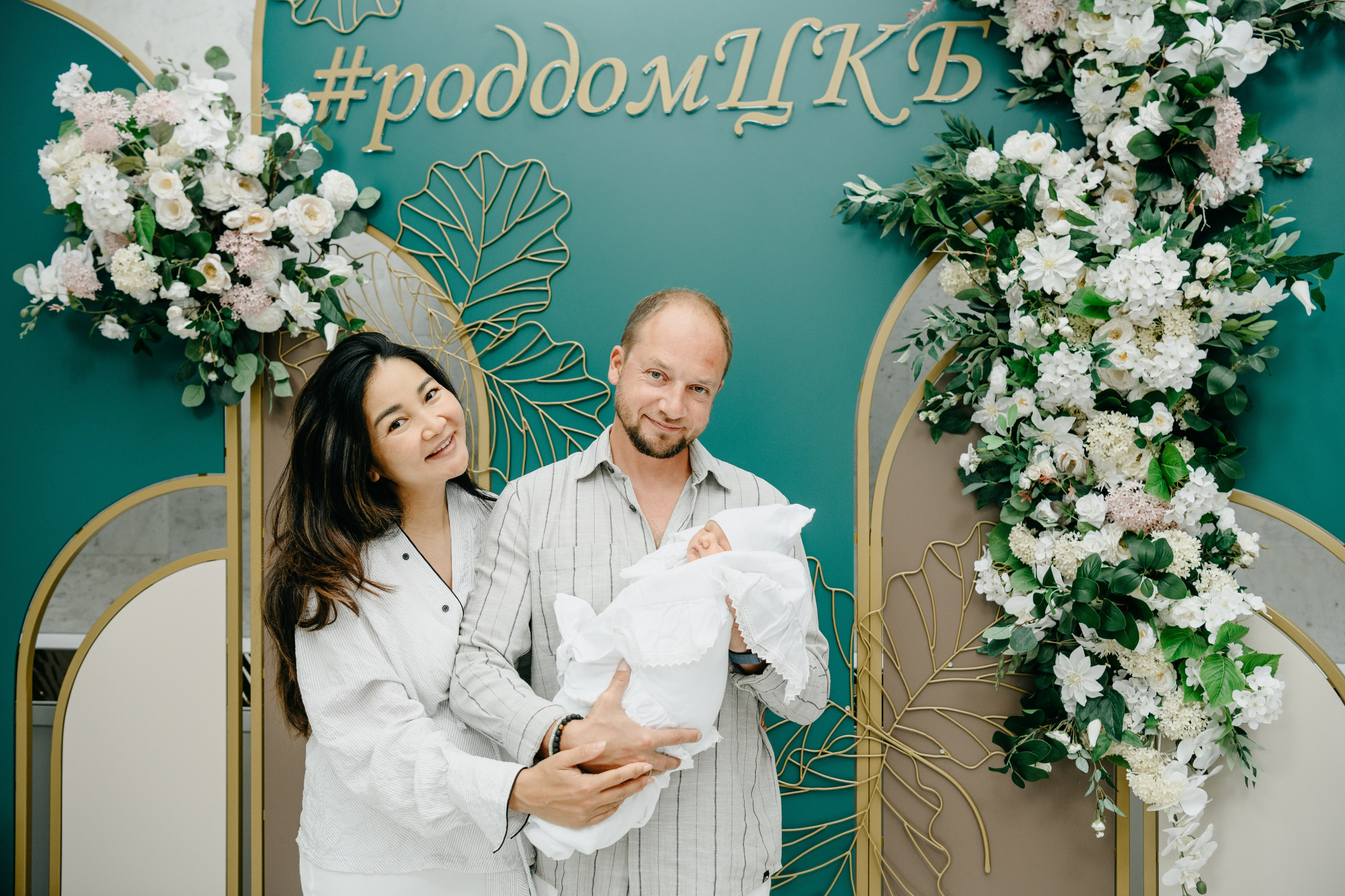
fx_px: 1328
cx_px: 672
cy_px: 448
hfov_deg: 53.7
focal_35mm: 36
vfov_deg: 37.3
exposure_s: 1/160
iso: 400
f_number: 4
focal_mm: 34
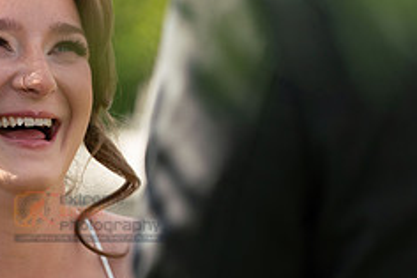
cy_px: 215
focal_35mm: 369
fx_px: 4271
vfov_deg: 3.7
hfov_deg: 5.6
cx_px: 90
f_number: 2.8
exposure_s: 1/2000
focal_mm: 150
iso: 400
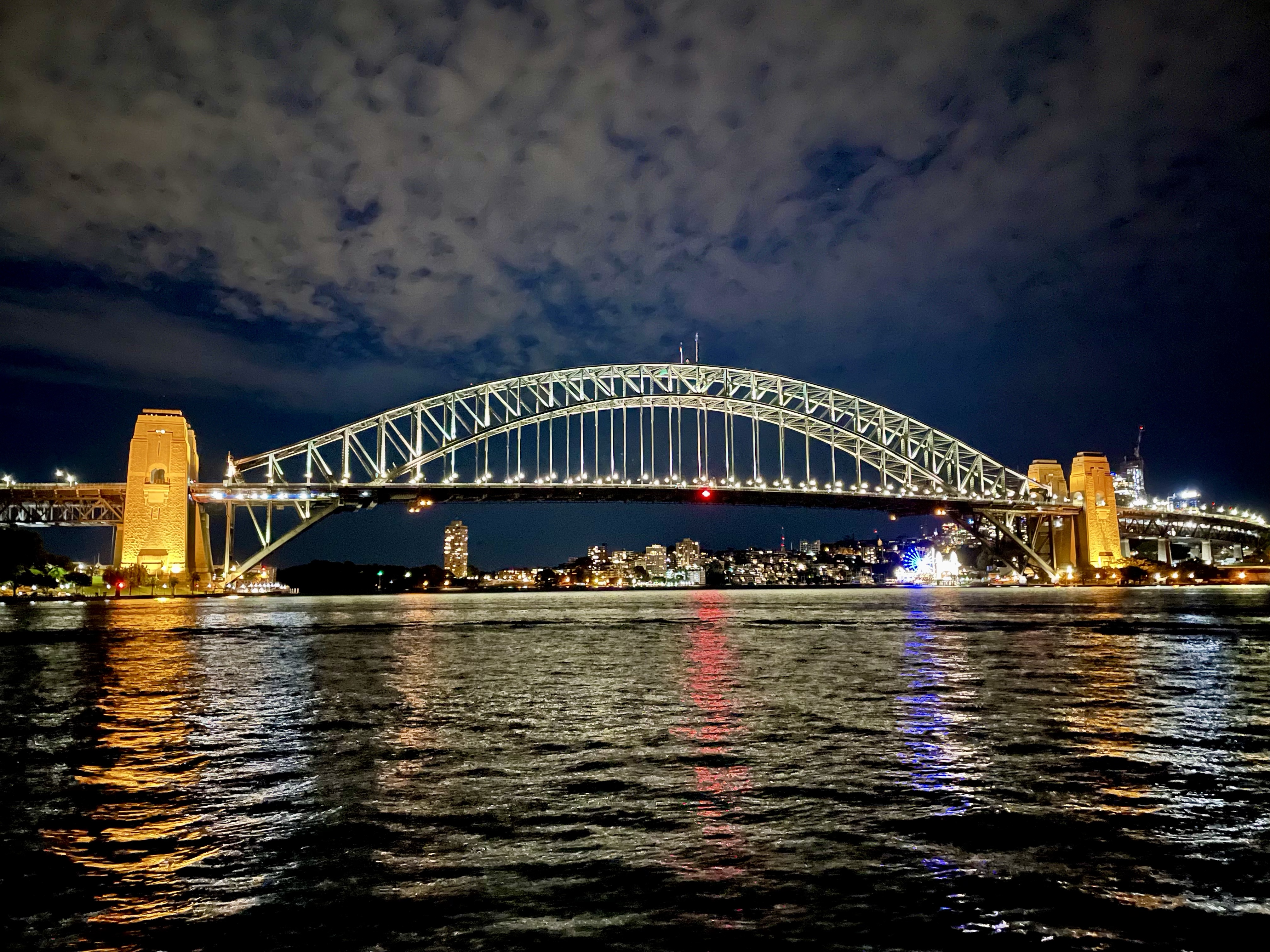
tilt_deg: +5.5
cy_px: 476
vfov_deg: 53.1
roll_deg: +0.6
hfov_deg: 67.3
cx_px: 635
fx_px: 954
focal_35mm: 26
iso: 2000
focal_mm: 4.2
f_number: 1.6
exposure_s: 1/7
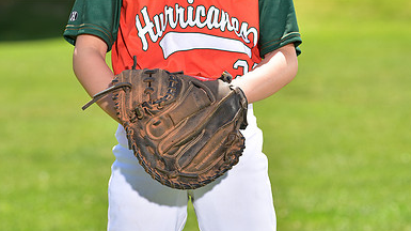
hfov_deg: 9.4
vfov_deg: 5.3
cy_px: -35
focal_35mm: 229
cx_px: 206
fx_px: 2494
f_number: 5.6
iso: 80
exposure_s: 1/200
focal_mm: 145
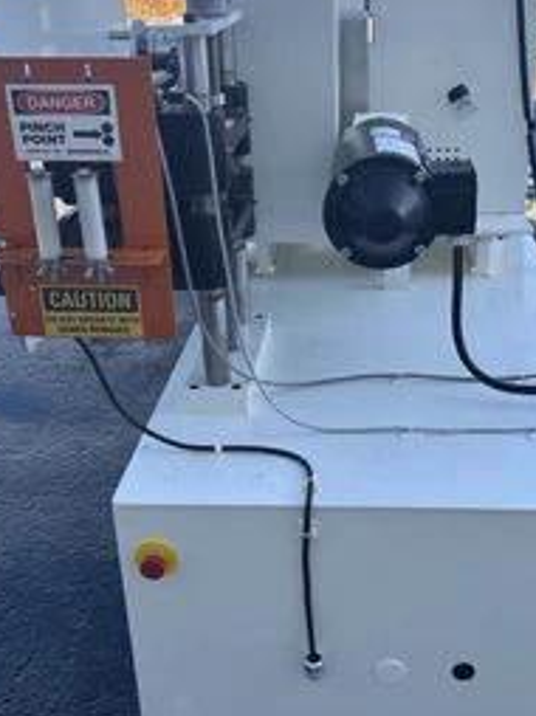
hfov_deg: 34.9
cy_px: 313
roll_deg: +1.7
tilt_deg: -24.5
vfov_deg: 45.7
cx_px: 339
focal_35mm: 41
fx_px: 848
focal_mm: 5.96
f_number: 1.6
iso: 50
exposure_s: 1/604
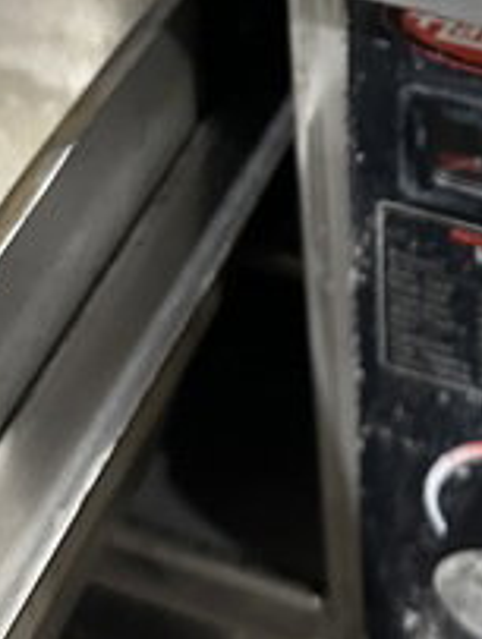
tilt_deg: -28.6
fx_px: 1777
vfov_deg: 17.9
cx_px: 621
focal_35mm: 96
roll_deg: -4.2
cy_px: -364
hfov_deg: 14.8
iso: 640
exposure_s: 1/60
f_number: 1.78
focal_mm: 6.86
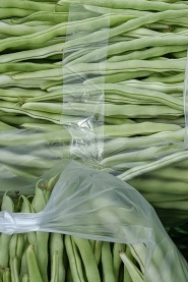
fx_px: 782
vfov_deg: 20.3
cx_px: 301
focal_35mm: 100
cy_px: 73
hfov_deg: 12.8
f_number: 1.7
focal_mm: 4.7
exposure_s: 1/684
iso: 102
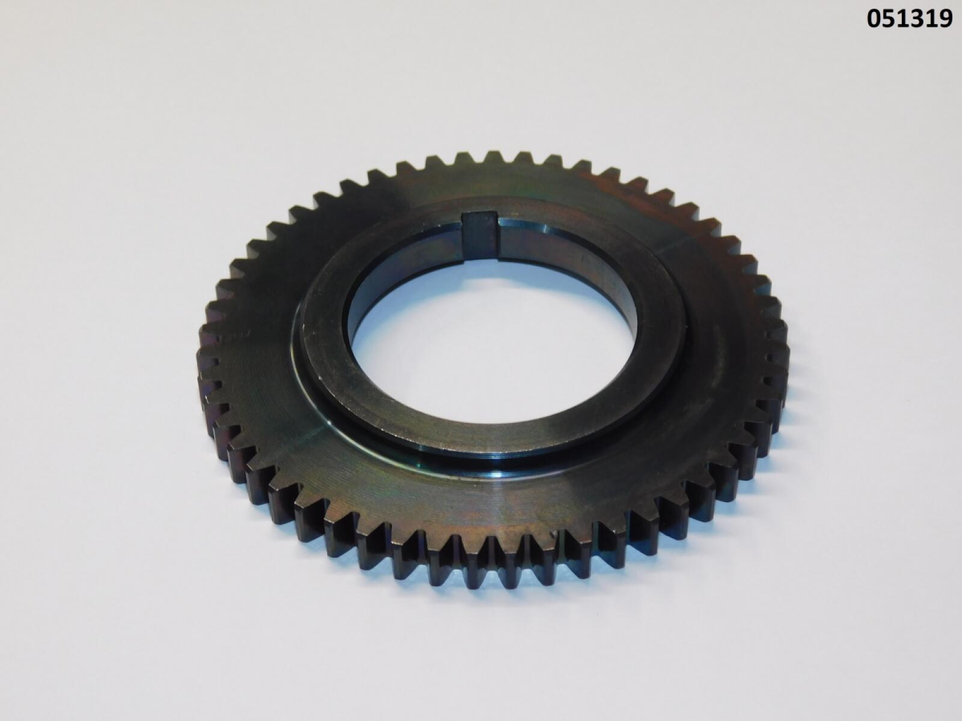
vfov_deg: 20.7
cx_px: 481
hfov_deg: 27.4
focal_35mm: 71
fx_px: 1973
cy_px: 360
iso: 160
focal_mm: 12.6
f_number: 4.3
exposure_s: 1/30
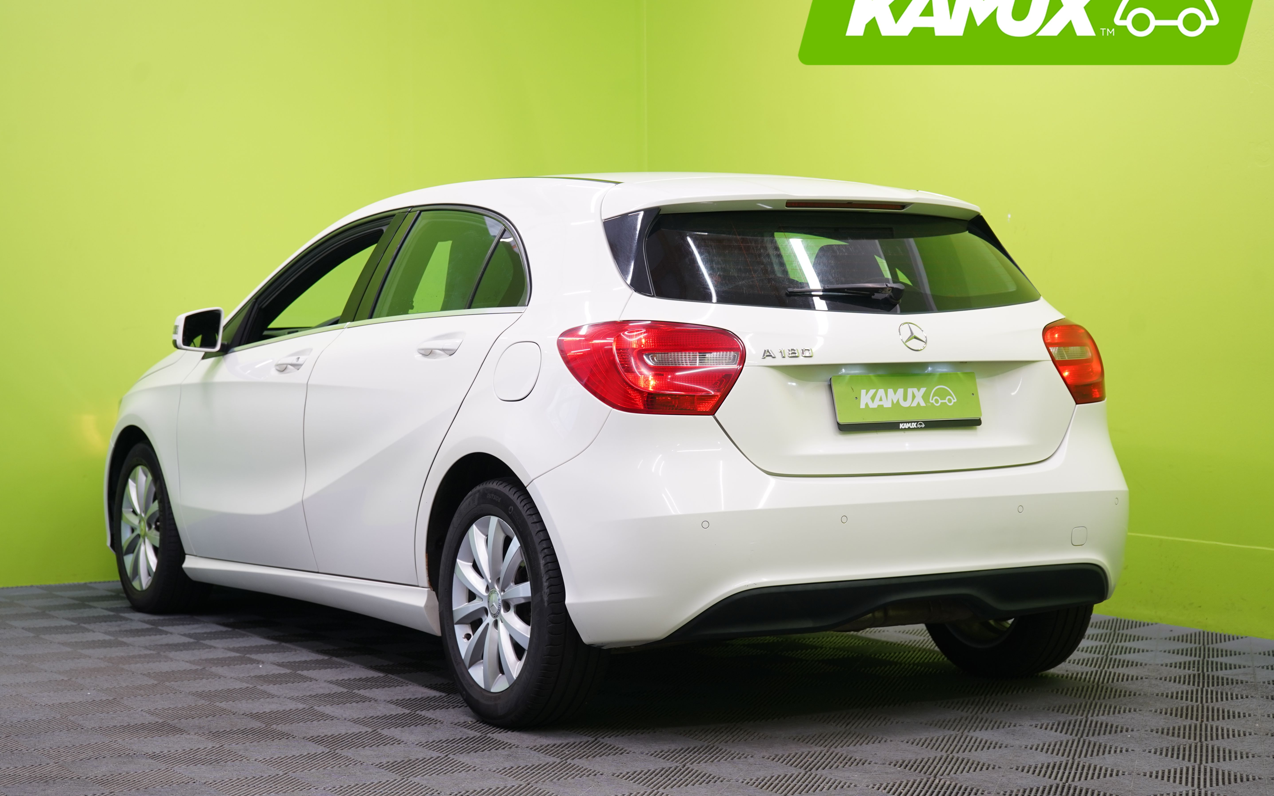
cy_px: 352
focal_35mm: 64
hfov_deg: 32.0
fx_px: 2222
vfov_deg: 20.3
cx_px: 631
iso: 400
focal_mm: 60
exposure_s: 1/30
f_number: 5
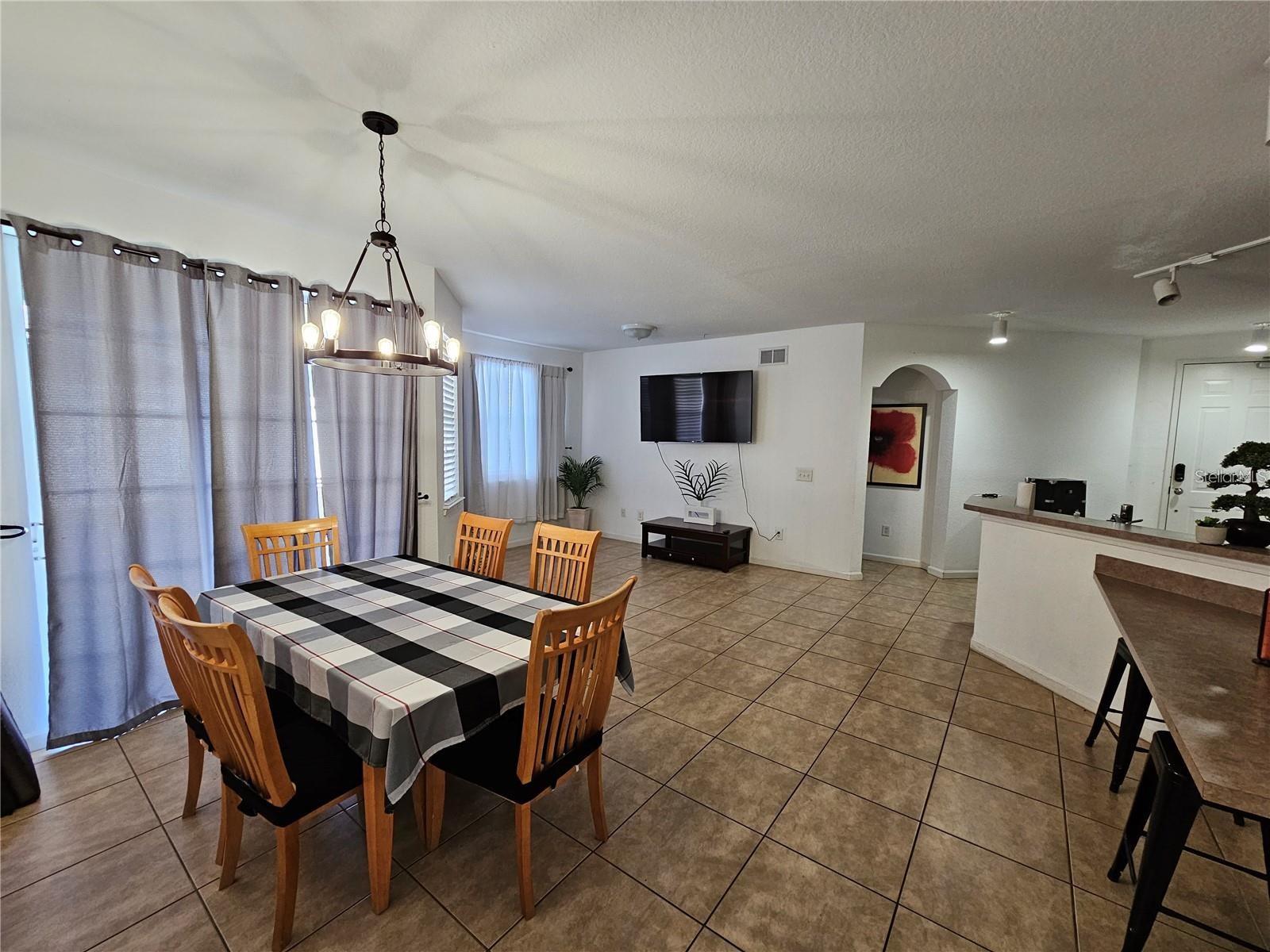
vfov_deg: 89.9
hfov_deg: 106.2
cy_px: 476
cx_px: 635
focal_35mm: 13
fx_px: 477
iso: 200
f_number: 2.2
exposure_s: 1/60
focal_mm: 2.2
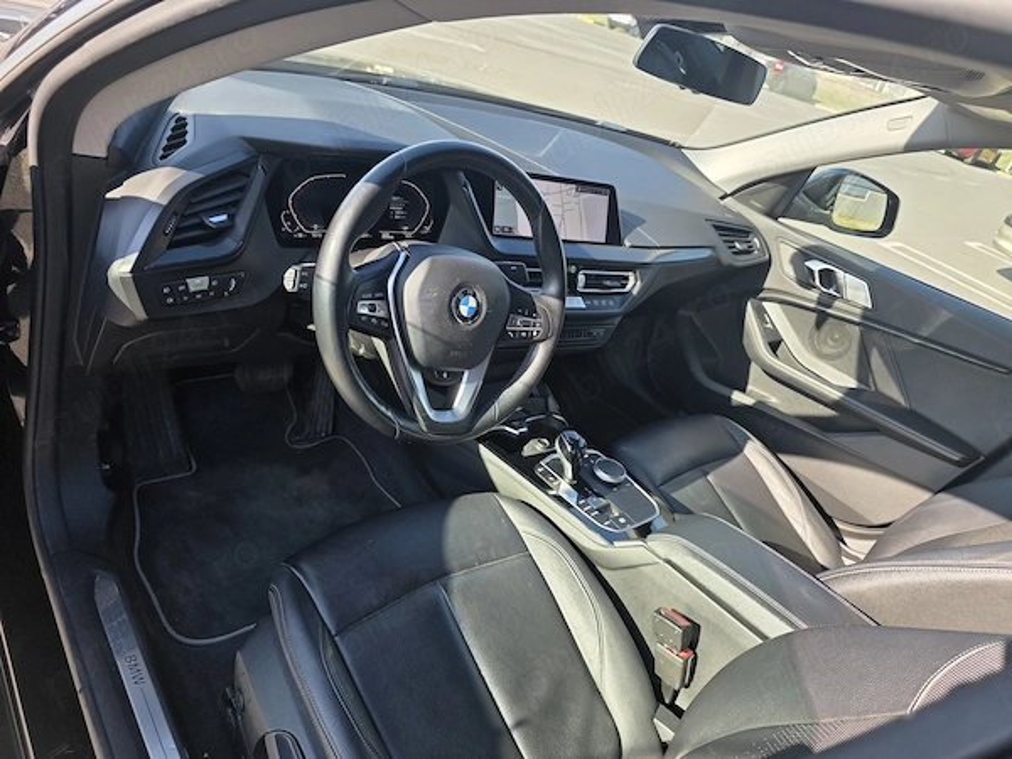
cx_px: 506
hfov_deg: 73.9
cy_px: 380
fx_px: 672
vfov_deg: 58.9
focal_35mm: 23
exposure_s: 1/359
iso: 40
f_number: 1.7
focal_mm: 6.3
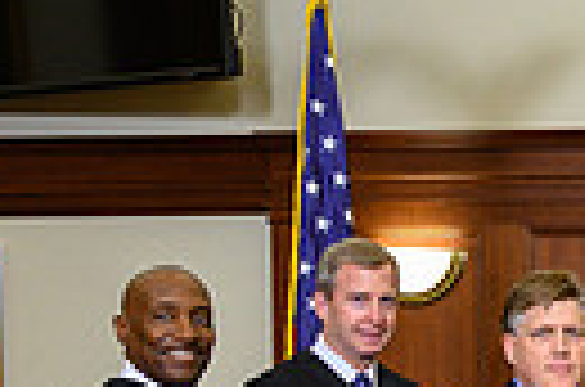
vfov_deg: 10.0
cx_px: 1108
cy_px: 553
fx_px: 2156
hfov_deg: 13.6
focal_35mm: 133
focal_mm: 29
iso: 1250
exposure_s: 1/60
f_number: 8
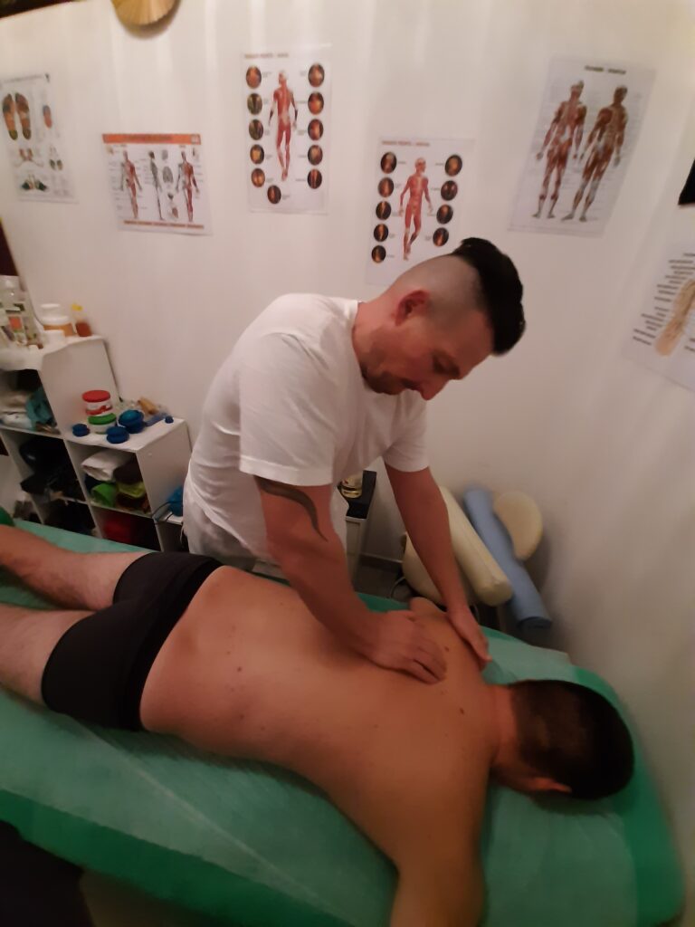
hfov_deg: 89.9
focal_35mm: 13
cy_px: 464
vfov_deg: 106.2
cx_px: 348
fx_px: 348
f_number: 2.2
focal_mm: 1.42
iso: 500
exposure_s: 1/25
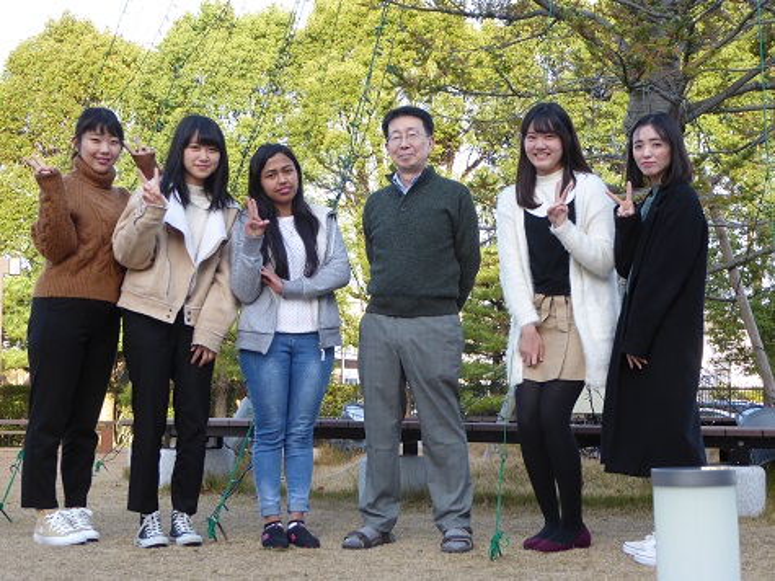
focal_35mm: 75
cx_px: 388
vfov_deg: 19.6
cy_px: 290
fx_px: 1679
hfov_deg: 26.0
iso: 100
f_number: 4.5
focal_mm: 12.5
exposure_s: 1/60
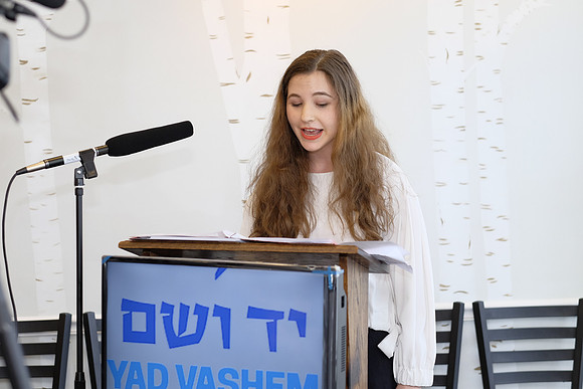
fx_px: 1361
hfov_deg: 24.2
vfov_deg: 16.3
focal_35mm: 84
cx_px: 292
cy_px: 194
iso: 800
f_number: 2.8
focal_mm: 56
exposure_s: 1/180
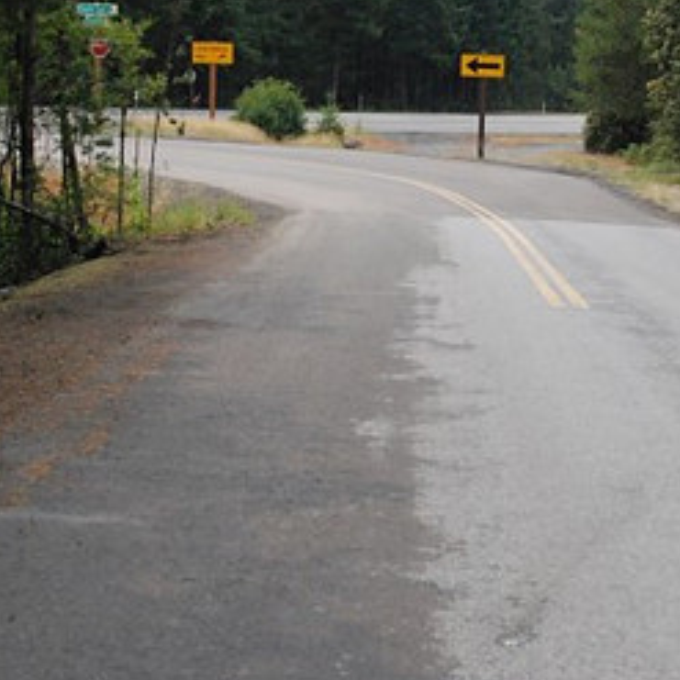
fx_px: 1867
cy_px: 169
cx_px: 443
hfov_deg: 20.6
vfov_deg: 20.5
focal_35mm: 84
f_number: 4
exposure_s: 1/4000
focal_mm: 28
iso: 1600
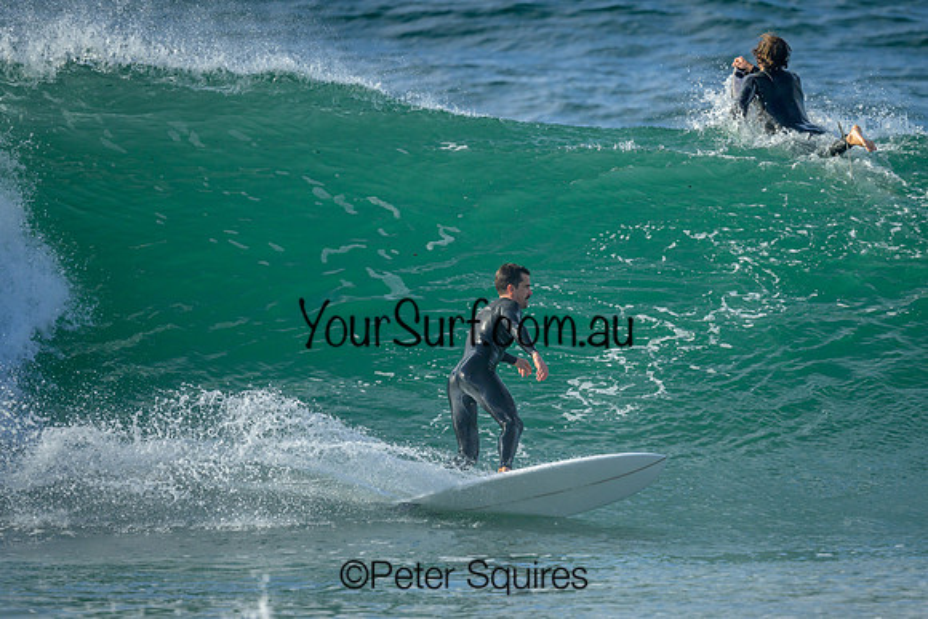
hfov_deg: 2.2
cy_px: 297
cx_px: 508
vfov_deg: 1.5
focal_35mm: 926
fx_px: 23882
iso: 250
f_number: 6.3
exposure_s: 1/2000
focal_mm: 800
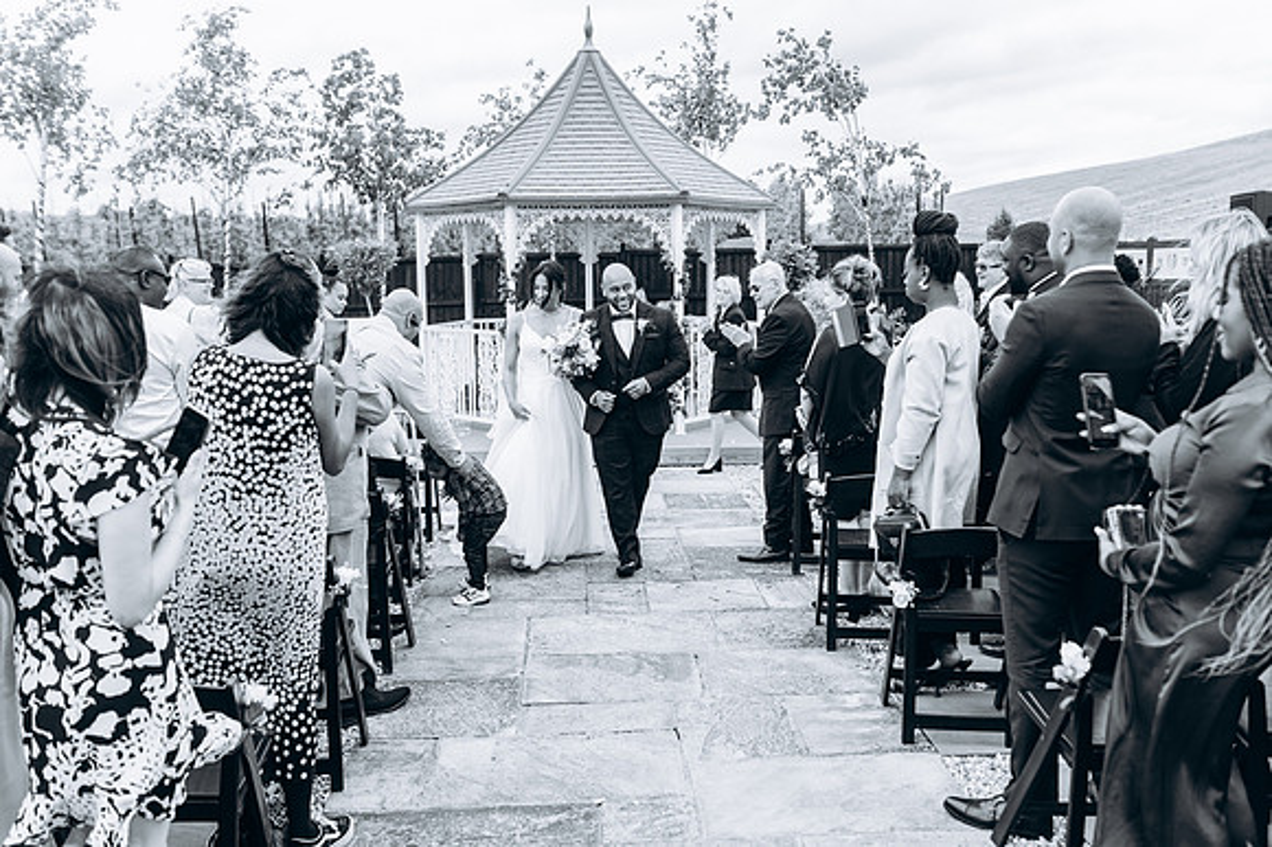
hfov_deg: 54.5
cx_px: 636
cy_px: 424
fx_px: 1236
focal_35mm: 35
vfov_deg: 37.8
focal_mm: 35
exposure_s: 1/640
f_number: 3.2
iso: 125
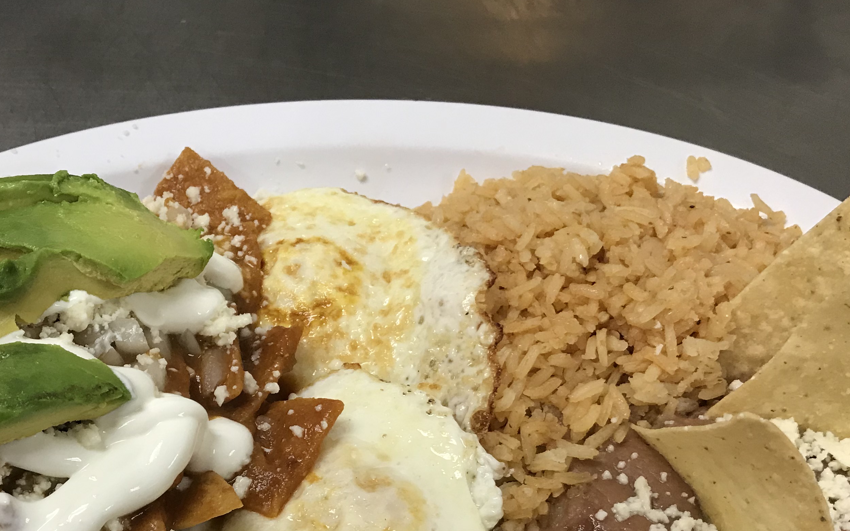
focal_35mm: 48
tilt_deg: -47.6
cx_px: 310
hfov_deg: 41.5
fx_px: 1112
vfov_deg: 26.5
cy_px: 398
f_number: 1.8
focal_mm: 3.99
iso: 40
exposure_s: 1/20
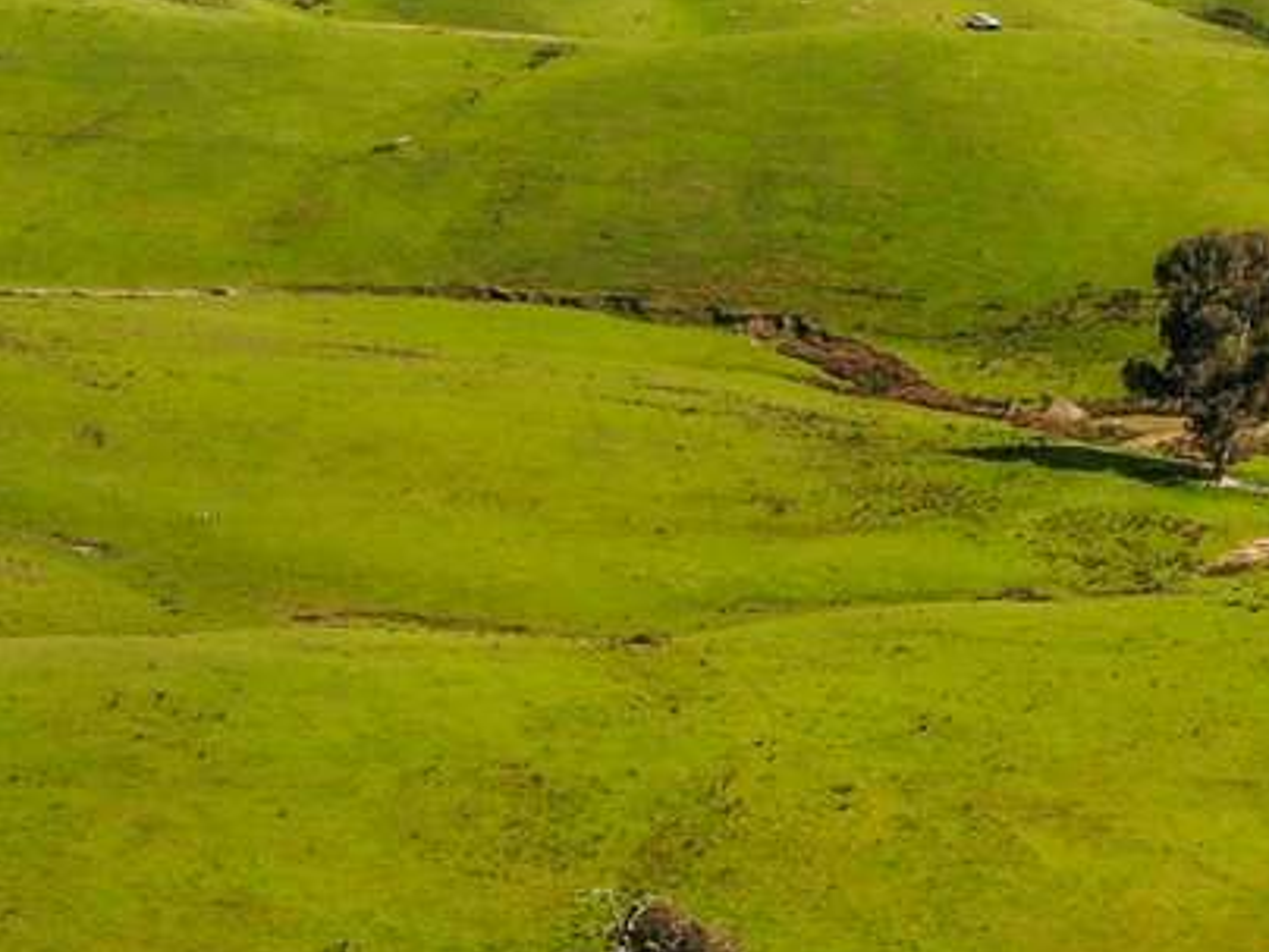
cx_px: 1002
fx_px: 4179
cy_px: 737
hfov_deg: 17.1
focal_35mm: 114
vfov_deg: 12.9
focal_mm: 4.5
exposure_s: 1/1050
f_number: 2.8
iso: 100
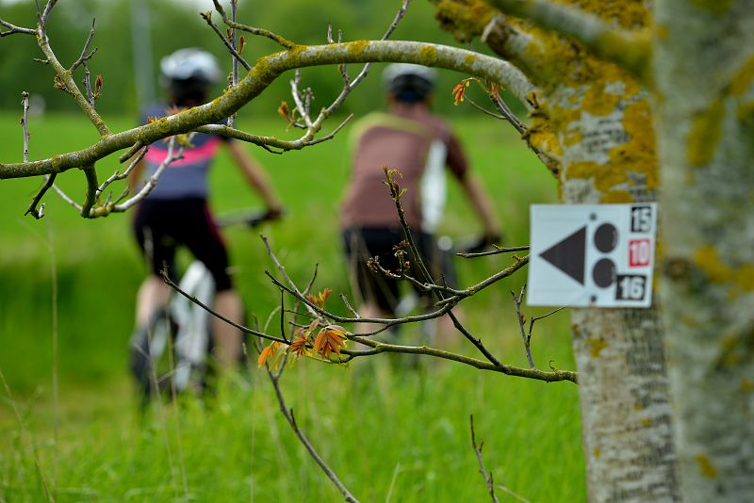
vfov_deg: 9.2
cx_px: 377
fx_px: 3143
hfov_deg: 13.7
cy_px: 252
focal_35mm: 150
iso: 100
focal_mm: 150
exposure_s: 1/400
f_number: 5.6
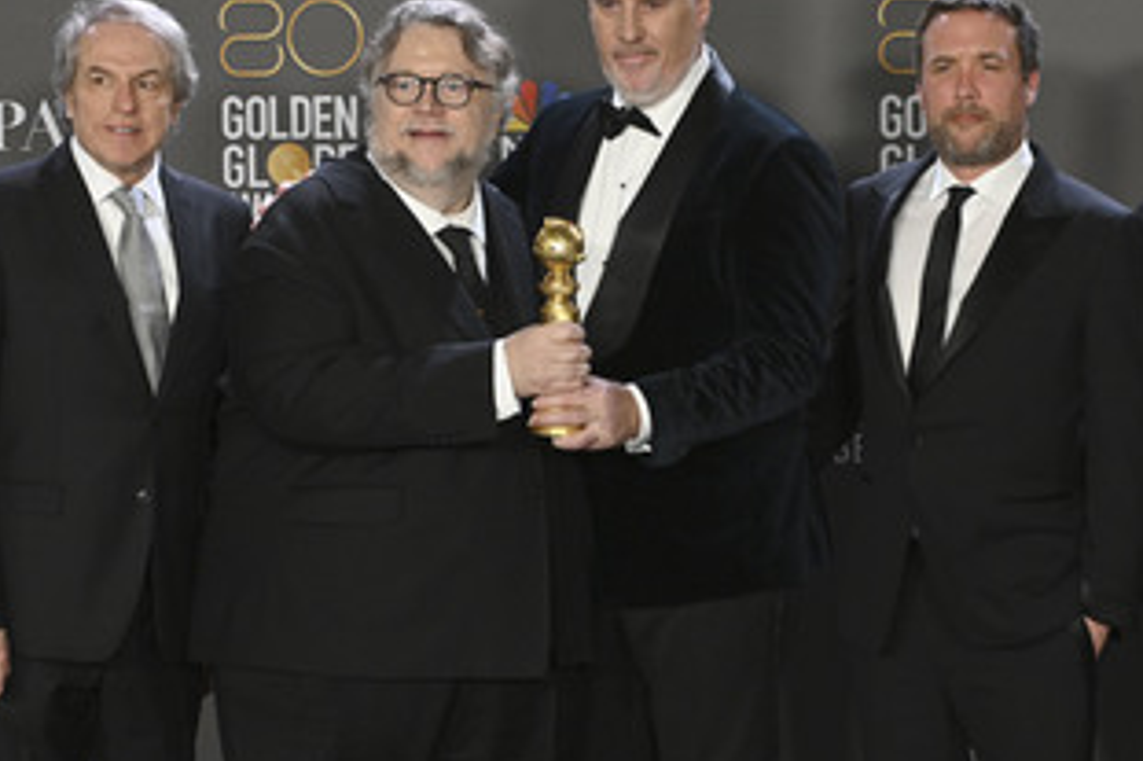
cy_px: 419
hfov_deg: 17.6
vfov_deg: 11.8
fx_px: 3681
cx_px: 696
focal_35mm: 116
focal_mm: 80
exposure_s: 1/320
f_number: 8
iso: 6400
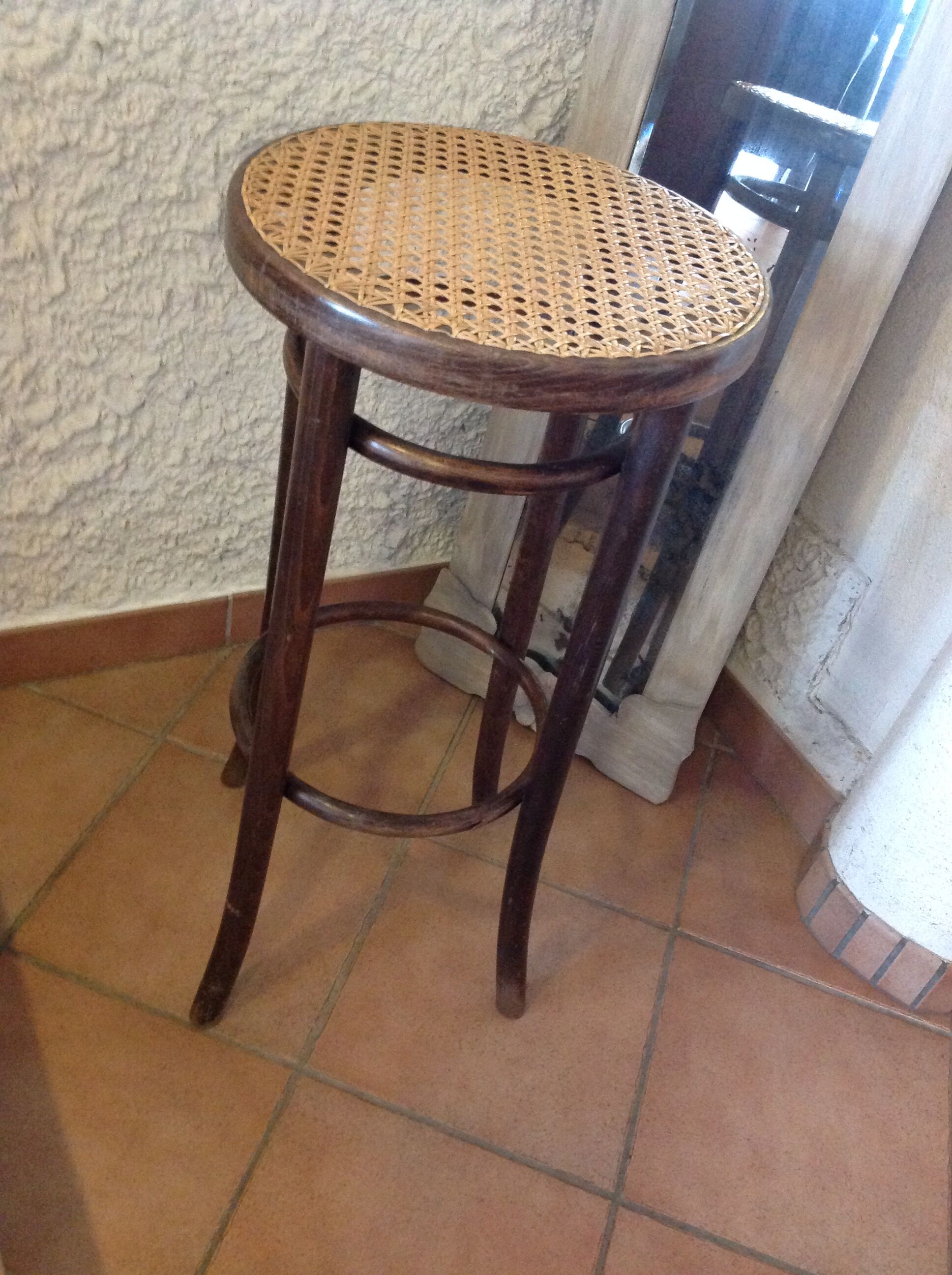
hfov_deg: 40.6
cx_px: 476
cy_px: 638
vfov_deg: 52.7
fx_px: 1287
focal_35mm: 35
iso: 500
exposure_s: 1/15
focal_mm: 4.28
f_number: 2.4
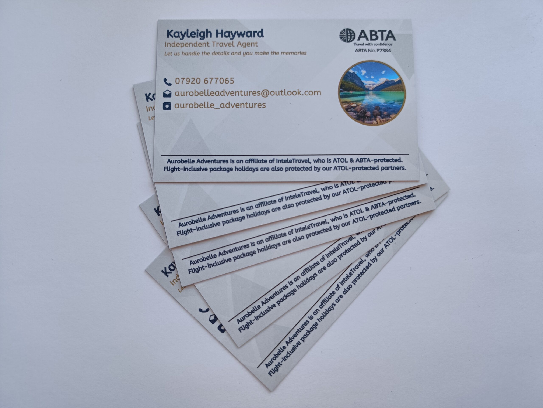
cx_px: 272
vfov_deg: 54.9
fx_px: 392
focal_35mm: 25
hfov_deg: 69.4
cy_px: 204
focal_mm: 4.7
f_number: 1.7
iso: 100
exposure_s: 1/100
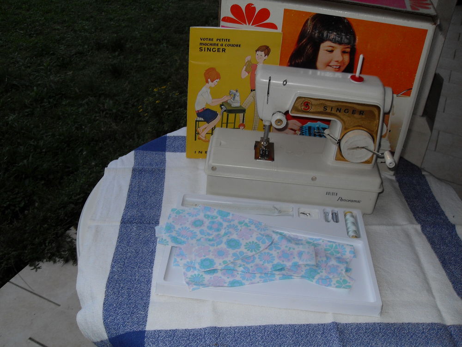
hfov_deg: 50.1
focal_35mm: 37
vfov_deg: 38.7
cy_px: 174
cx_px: 231
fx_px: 494
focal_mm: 6.3
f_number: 2.8
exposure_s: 1/45
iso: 100
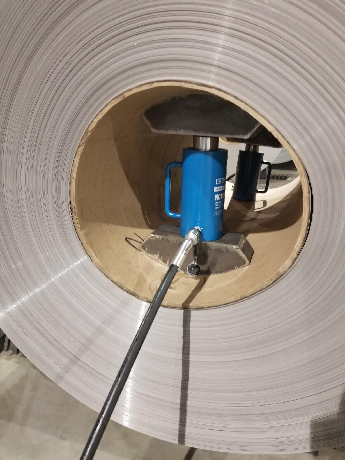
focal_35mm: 26
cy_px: 230
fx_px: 346
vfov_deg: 67.3
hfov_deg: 53.1
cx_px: 172
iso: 250
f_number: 1.7
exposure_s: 1/12
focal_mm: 4.25
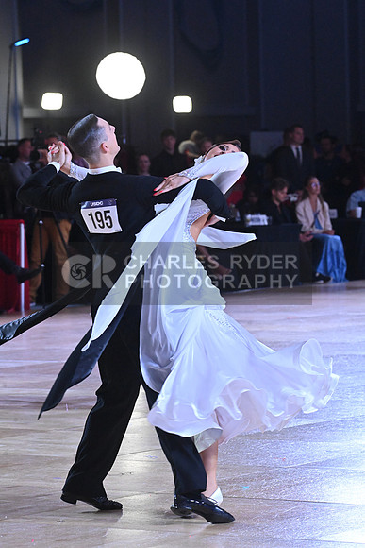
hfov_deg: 6.9
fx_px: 3040
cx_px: 182
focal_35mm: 200
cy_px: 274
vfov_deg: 10.3
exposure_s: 1/400
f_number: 10
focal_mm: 200
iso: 5000
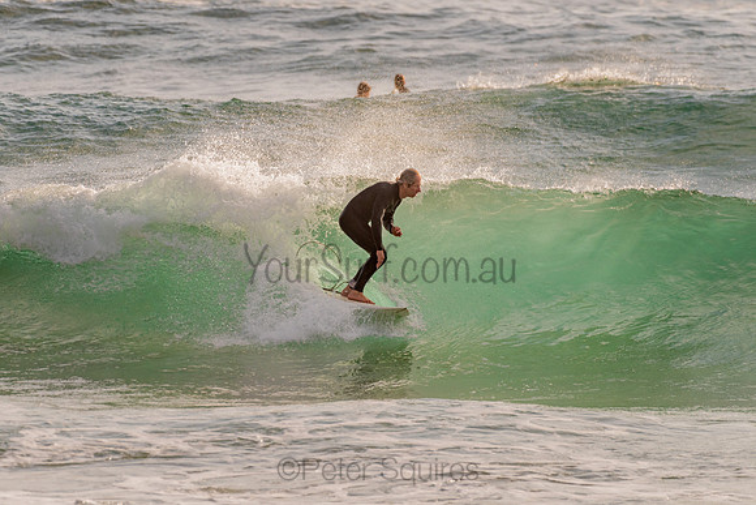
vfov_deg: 2.2
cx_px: 369
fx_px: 12873
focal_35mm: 613
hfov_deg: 3.4
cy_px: 245
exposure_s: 1/2000
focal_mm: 500
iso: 180
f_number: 5.6
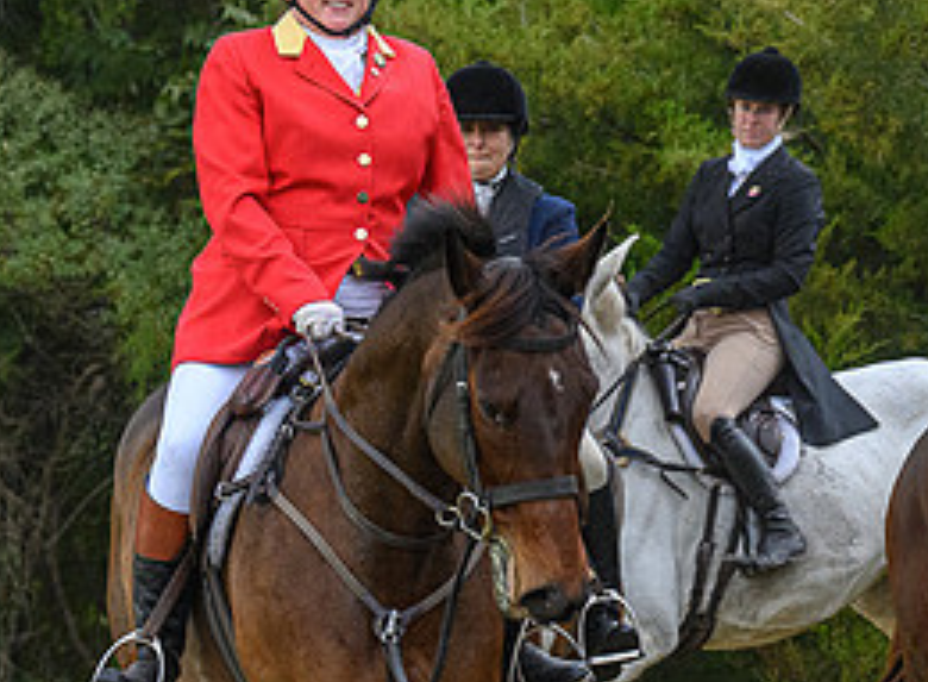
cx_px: 1272
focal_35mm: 288
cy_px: 499
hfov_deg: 6.9
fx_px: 7664
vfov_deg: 5.1
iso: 2000
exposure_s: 1/200
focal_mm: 98
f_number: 5.6
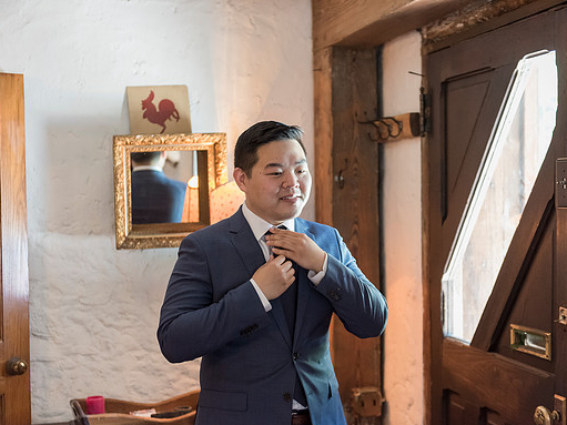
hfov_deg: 32.2
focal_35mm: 60
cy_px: 212
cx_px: 292
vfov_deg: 24.4
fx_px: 983
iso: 2500
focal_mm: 55
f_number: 2.8
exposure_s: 1/50
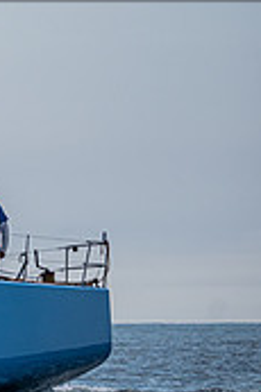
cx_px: -355
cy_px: 50
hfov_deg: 2.3
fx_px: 6516
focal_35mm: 598
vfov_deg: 3.4
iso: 400
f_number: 4.8
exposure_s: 1/5000
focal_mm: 170
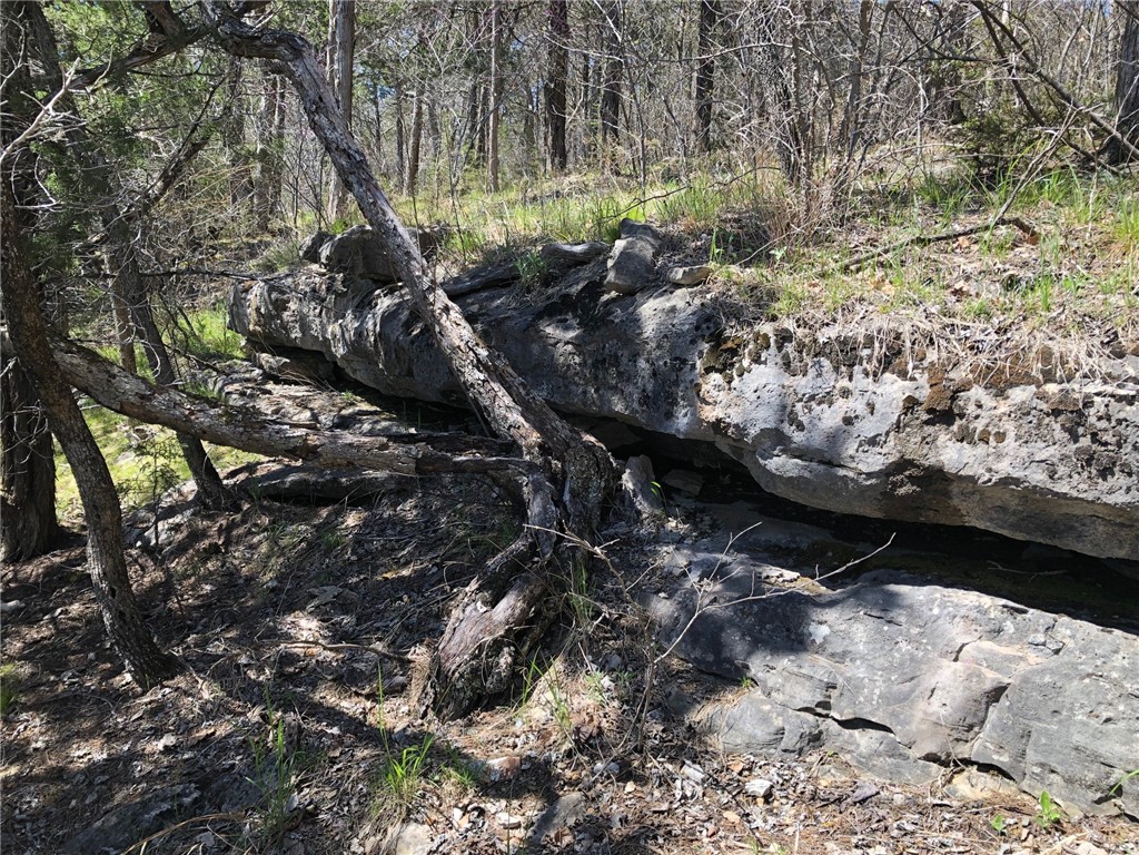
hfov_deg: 63.4
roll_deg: -2.3
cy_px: 428
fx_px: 921
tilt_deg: -7.0
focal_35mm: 28
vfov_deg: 49.7
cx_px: 570
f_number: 1.8
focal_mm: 3.99
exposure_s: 1/355
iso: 20
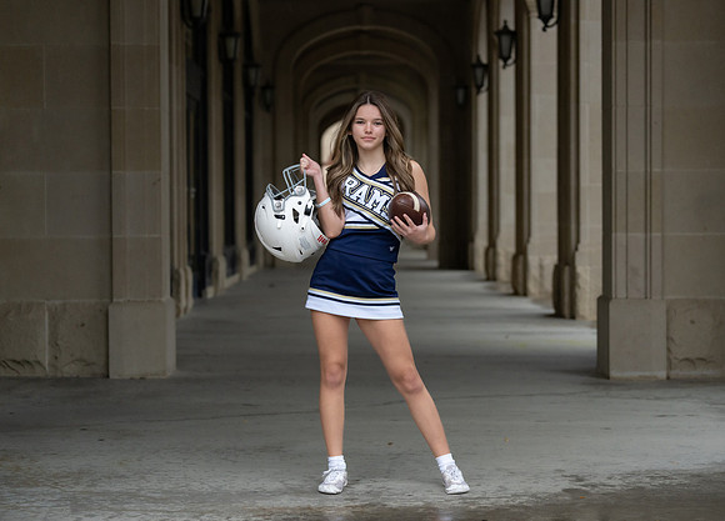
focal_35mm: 77
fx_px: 1595
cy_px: 263
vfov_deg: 18.6
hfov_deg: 25.6
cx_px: 375
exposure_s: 1/250
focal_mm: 70
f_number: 2.8
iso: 1600
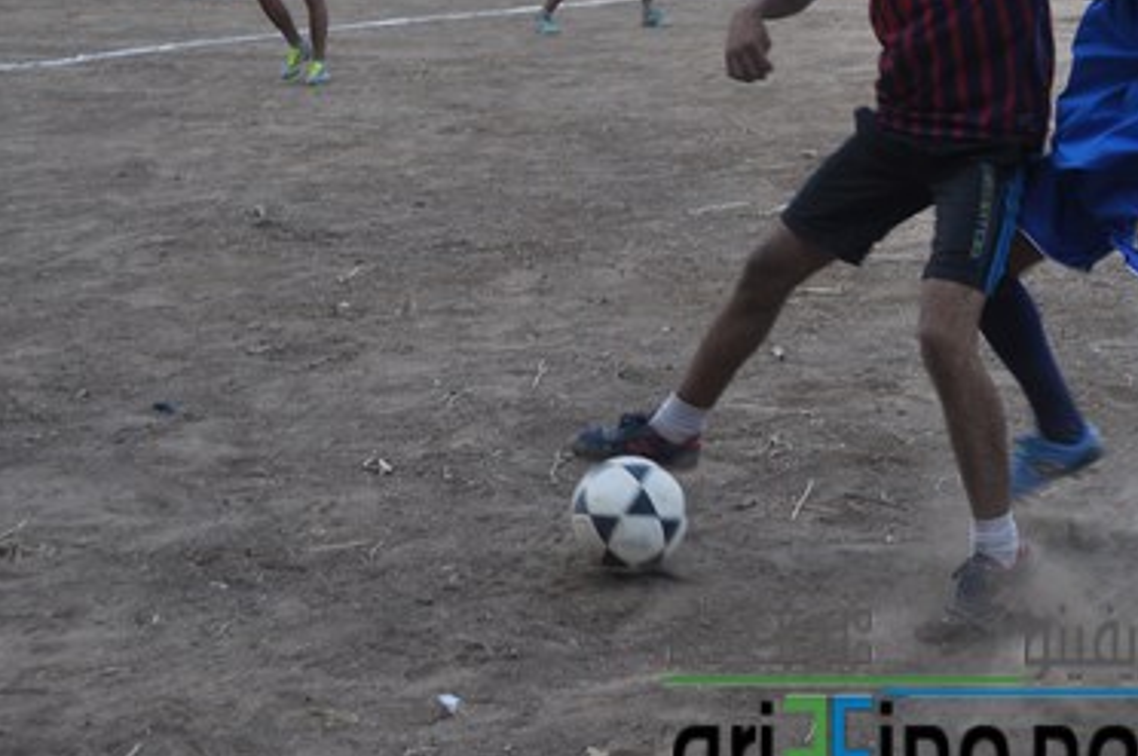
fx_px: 1957
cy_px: 268
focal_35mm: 62
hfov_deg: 31.5
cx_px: 918
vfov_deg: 21.8
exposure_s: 1/160
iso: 200
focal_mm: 24
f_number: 6.3
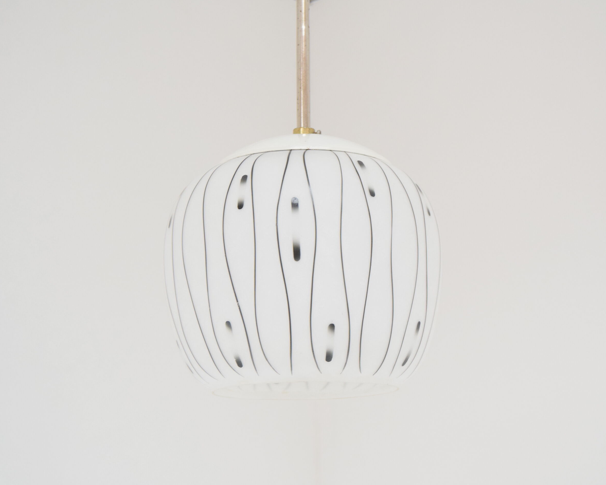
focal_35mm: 68
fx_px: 1220
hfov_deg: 27.9
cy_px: 244
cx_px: 313
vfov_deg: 22.5
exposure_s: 1/125
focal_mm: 38
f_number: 5.6
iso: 1600
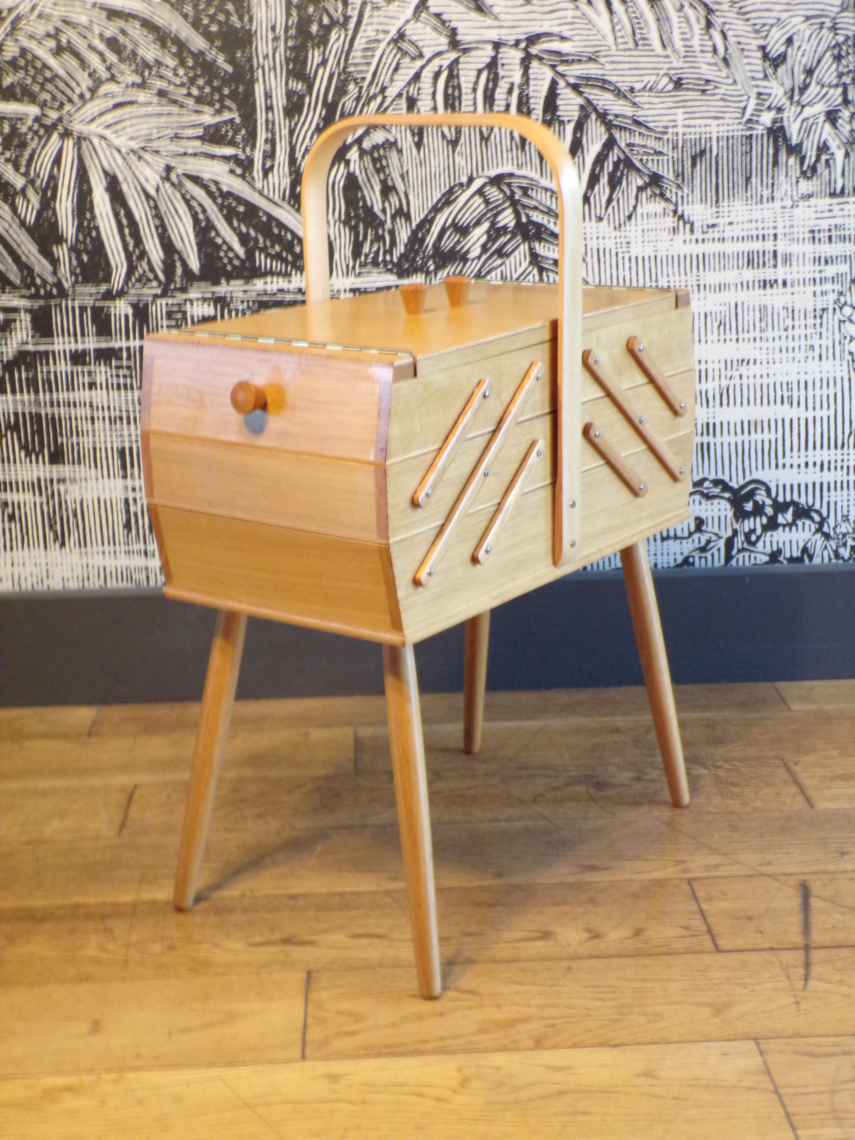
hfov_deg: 29.7
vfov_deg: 38.9
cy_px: 570
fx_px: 1614
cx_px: 428
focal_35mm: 49
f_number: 3.5
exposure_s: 1/10
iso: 400
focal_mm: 8.7
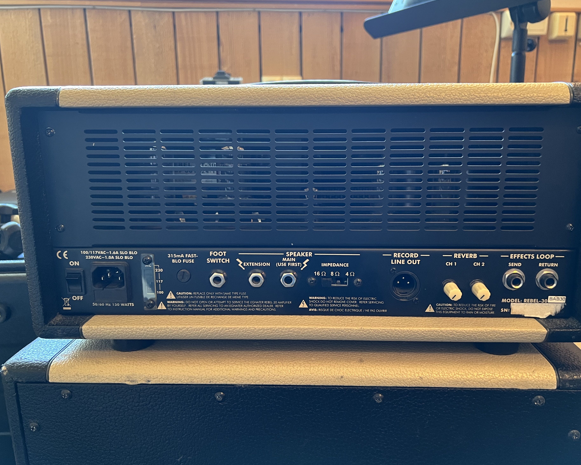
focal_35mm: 28
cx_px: 305
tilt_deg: -12.5
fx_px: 482
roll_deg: +0.5
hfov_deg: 62.2
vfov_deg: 51.5
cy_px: 228
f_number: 1.5
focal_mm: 5.7
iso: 400
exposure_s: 1/33
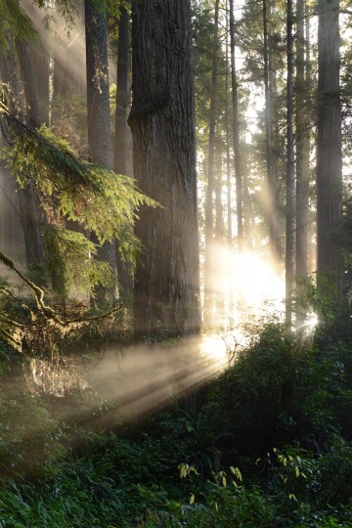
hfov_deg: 22.6
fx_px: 880
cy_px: 264
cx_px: 176
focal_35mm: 60
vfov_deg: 33.4
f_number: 7.1
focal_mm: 60
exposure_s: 1/60
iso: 1600
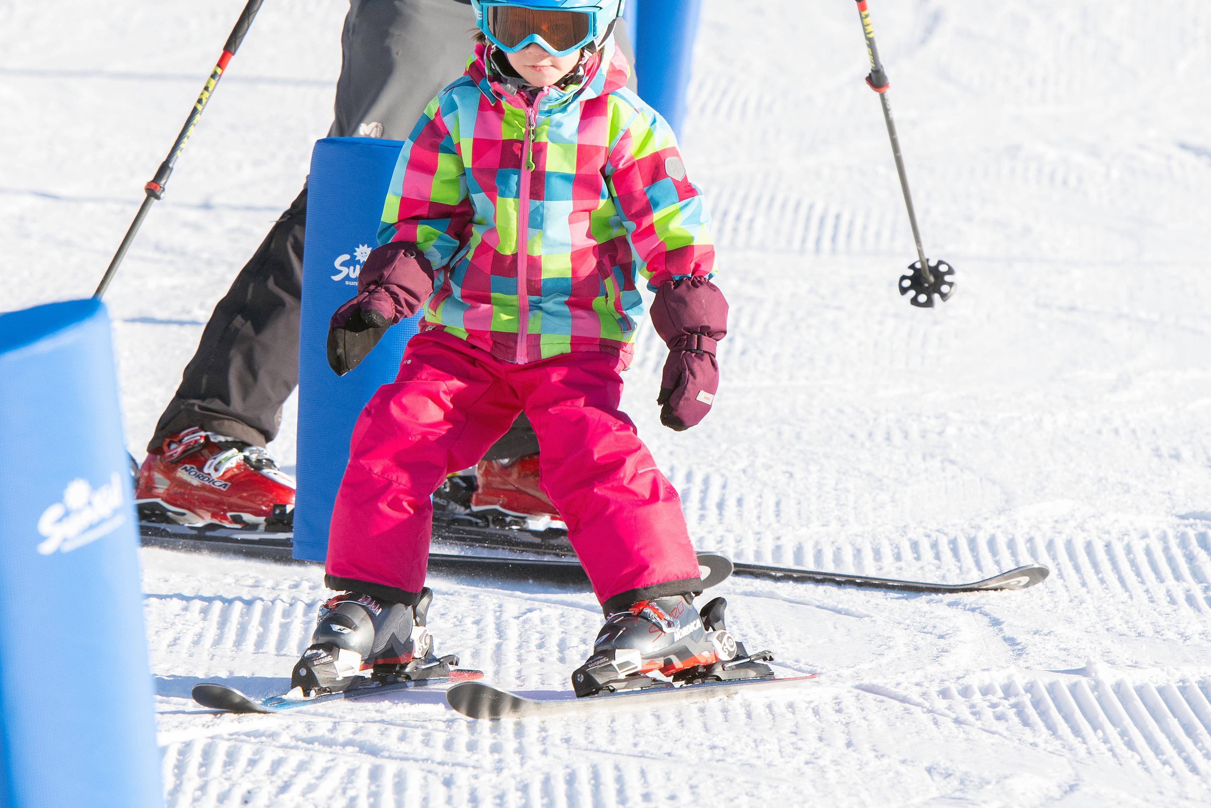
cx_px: 483
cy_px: 341
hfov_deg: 5.2
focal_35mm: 393
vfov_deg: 3.5
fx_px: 13220
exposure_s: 1/2000
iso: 800
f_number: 5.6
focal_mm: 175
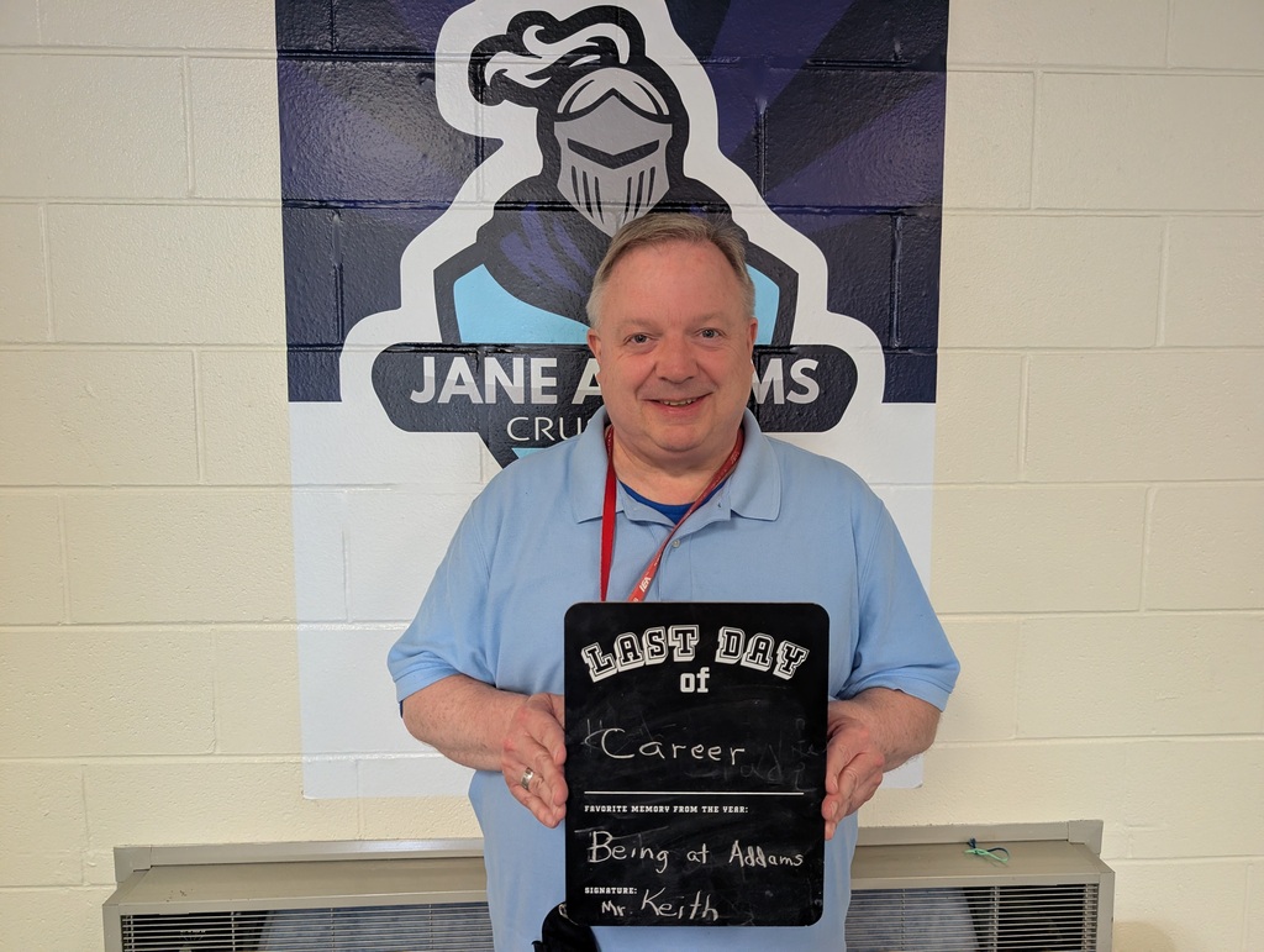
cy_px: 476
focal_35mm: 24
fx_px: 878
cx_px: 632
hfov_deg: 71.5
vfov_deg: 56.9
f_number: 1.68
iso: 787
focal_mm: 6.9
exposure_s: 1/93.5
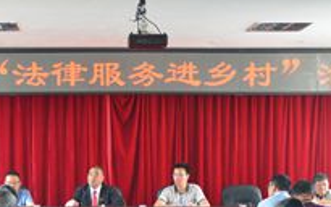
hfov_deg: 22.1
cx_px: 100
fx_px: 841
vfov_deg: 13.7
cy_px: 224
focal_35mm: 93
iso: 720
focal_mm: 25
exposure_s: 1/60
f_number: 4
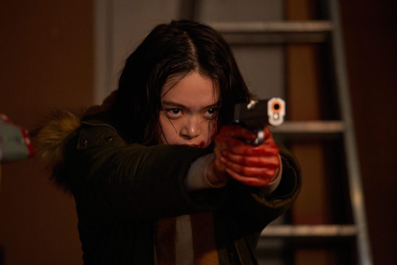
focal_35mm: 150
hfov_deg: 13.7
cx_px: 198
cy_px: 132
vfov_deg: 9.1
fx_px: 1654
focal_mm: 150
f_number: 4
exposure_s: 1/60
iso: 6400
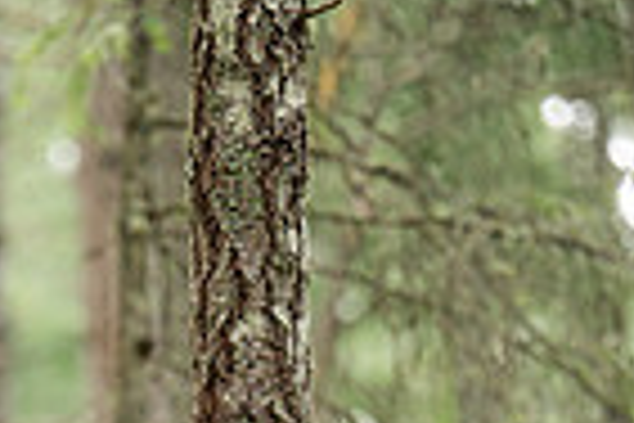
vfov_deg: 2.2
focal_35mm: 616
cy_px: 850
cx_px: -67
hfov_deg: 3.3
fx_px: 10848
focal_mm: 150
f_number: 2.8
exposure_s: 1/640
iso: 640
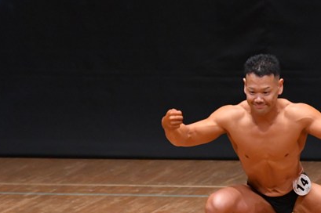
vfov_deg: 2.5
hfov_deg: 3.8
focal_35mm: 540
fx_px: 4811
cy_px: 189
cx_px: 236
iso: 5000
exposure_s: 1/400
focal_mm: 190
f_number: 5.6
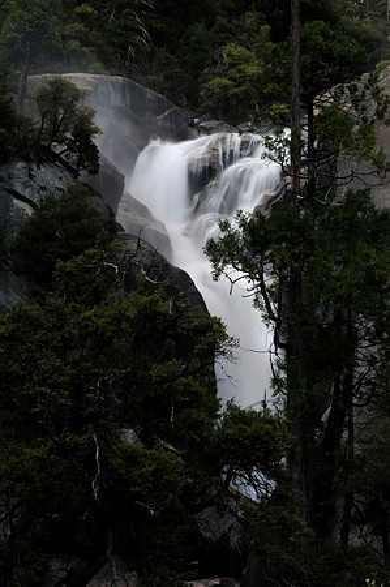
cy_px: 294
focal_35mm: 112
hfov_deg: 12.2
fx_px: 1832
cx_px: 195
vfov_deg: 18.2
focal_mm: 75
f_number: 32
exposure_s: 1/1.5
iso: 280
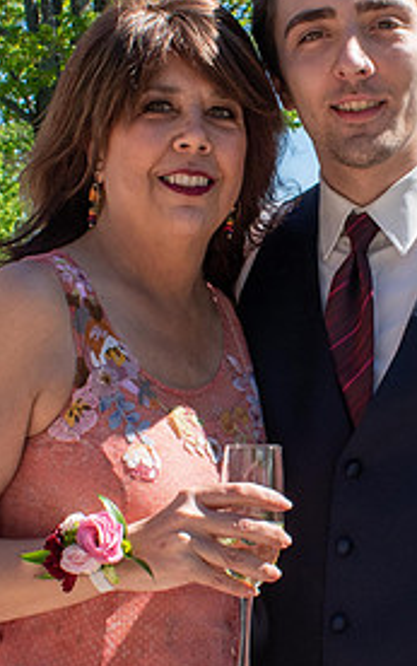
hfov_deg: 15.7
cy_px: 302
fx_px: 1506
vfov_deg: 24.9
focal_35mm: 83
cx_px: 323
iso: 200
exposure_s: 1/400
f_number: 9
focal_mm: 18
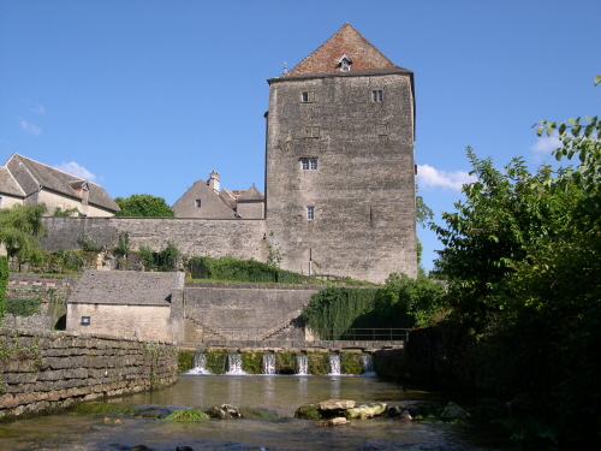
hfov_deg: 49.0
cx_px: 300
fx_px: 660
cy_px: 226
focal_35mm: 38
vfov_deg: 37.7
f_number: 7.6
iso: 100
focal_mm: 8
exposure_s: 1/154
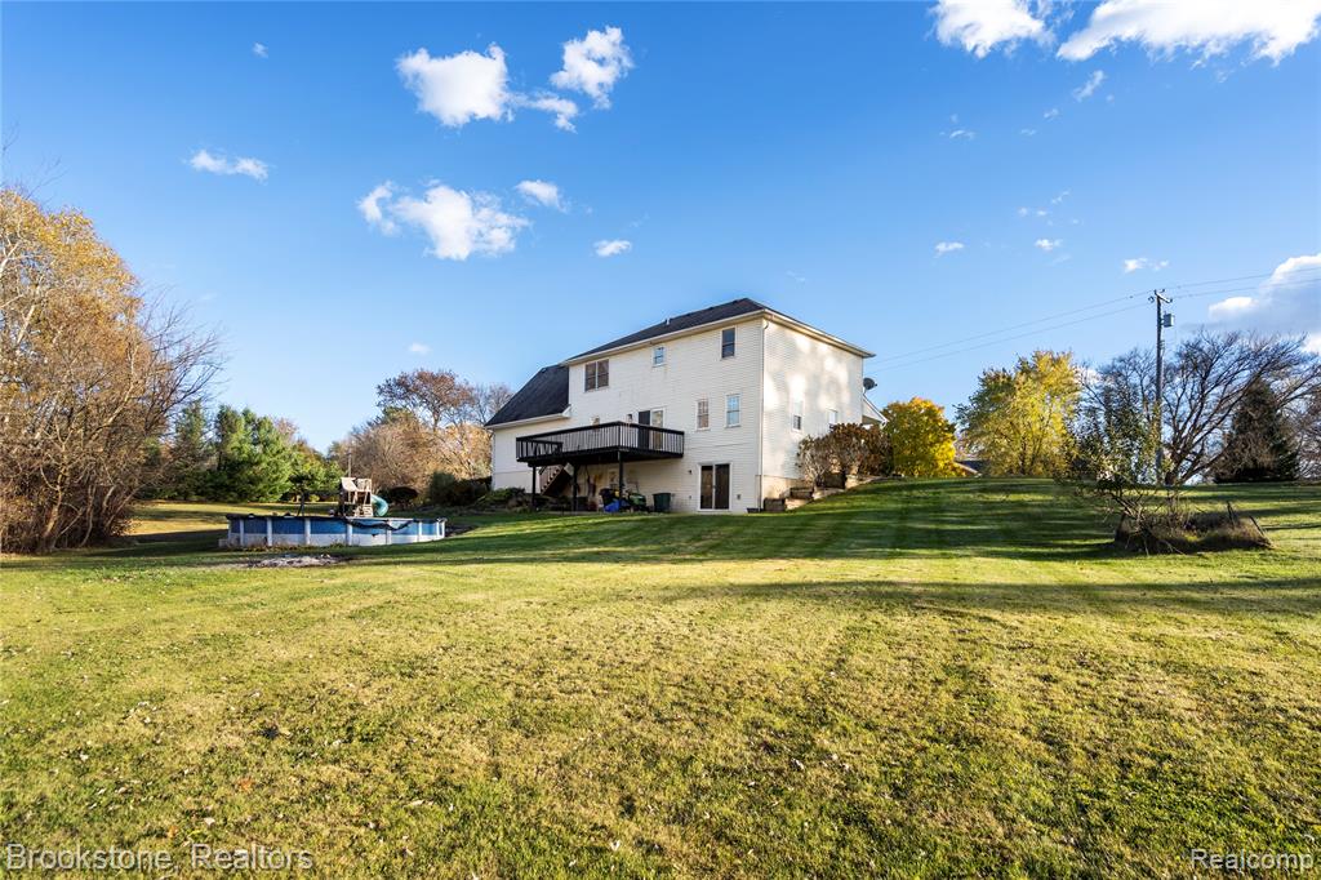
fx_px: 624
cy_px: 440
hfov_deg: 93.3
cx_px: 660
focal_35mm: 17
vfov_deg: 70.4
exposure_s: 1/125
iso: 100
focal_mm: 17
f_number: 4
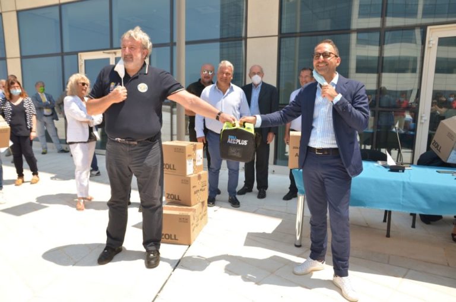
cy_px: 151
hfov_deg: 70.5
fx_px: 322
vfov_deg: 50.2
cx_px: 228
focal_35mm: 26
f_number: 4.8
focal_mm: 17
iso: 100
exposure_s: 1/350
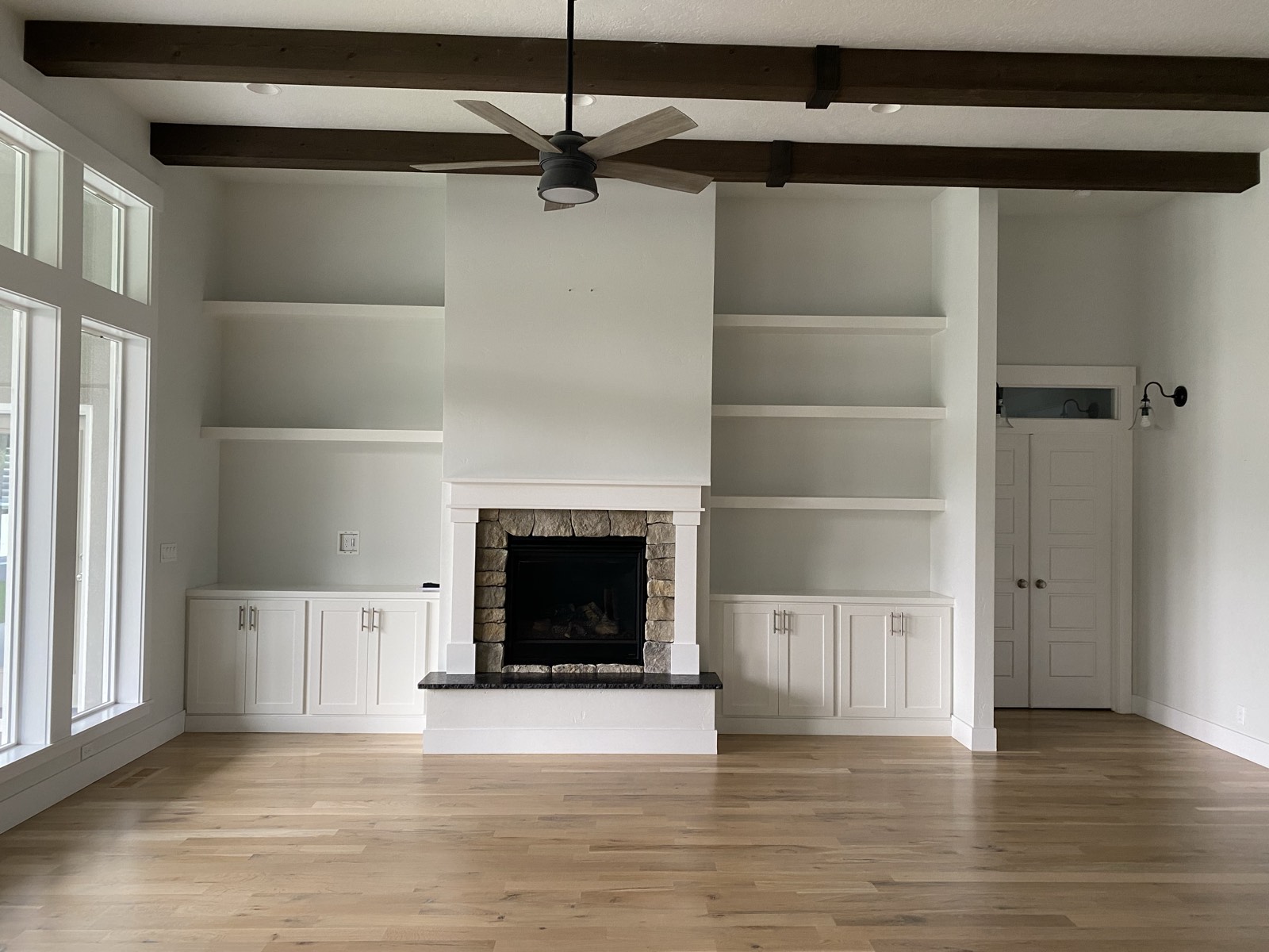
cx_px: 634
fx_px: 953
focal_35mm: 26
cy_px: 476
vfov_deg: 53.1
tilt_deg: +0.2
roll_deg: -0.8
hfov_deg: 67.3
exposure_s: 1/60
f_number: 1.8
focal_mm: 4.25
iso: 160
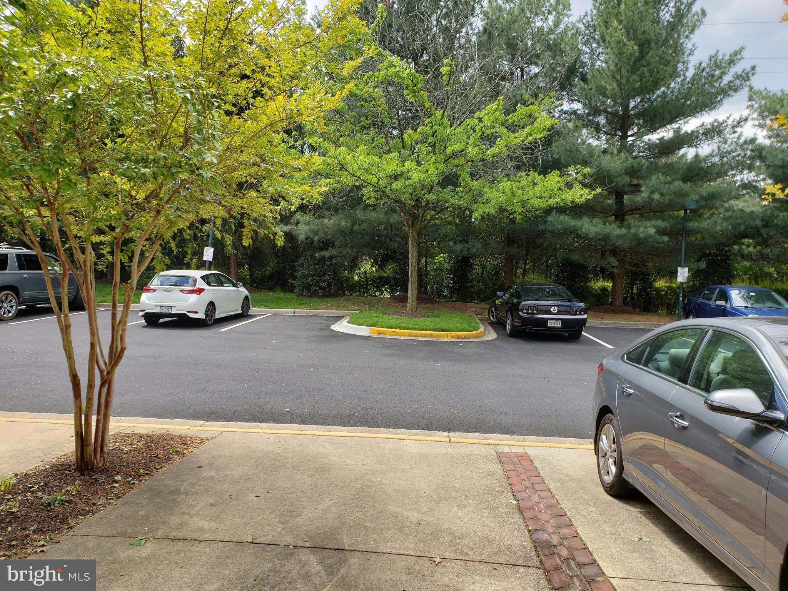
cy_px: 296
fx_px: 592
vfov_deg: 53.1
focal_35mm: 26
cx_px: 394
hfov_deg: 67.3
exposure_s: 1/409
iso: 50
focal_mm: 4.3
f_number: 2.4
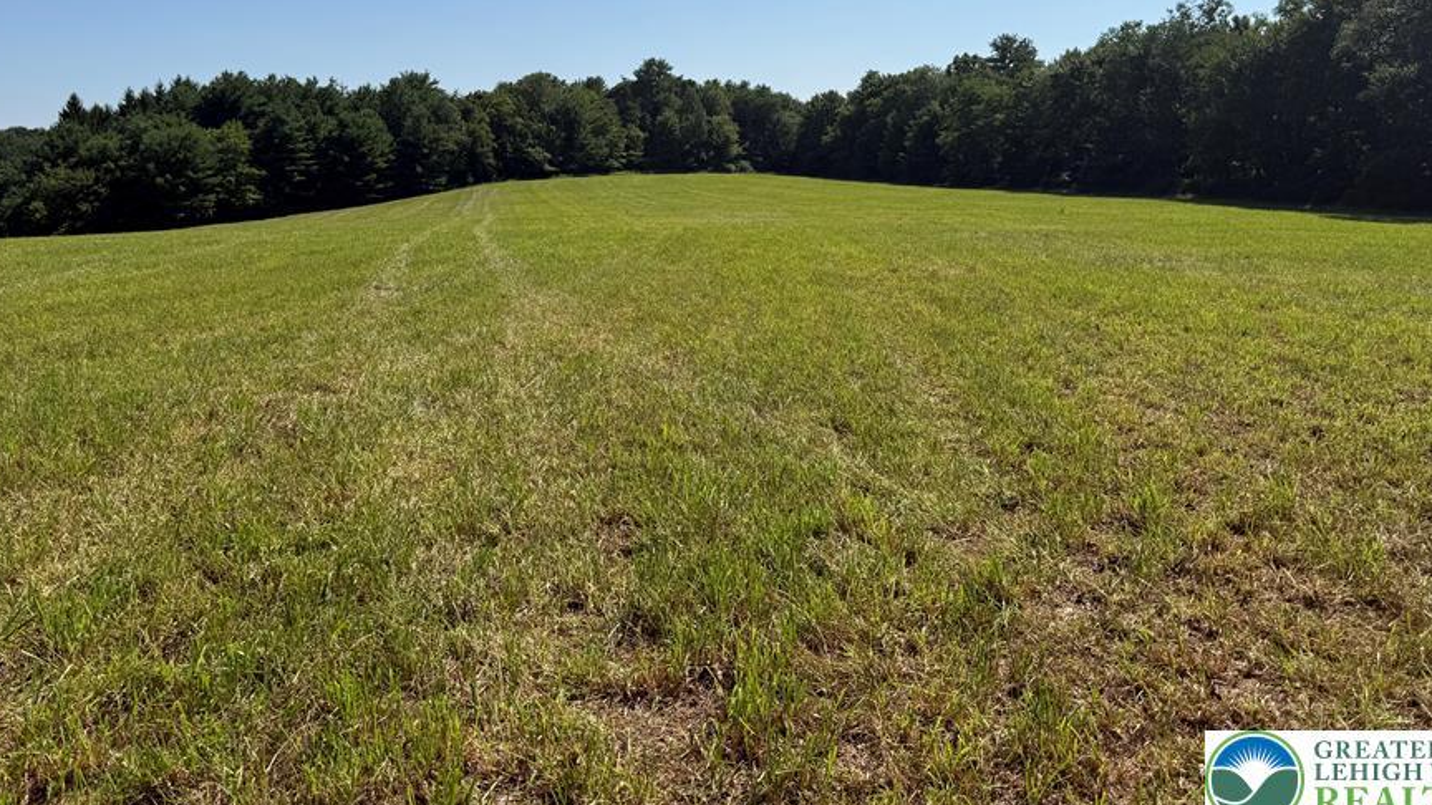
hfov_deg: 62.6
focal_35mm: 31
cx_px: 694
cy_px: 205
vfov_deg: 36.9
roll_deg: +1.4
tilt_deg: -1.0
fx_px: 1177
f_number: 1.78
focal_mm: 6.76
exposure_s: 1/7353
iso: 80
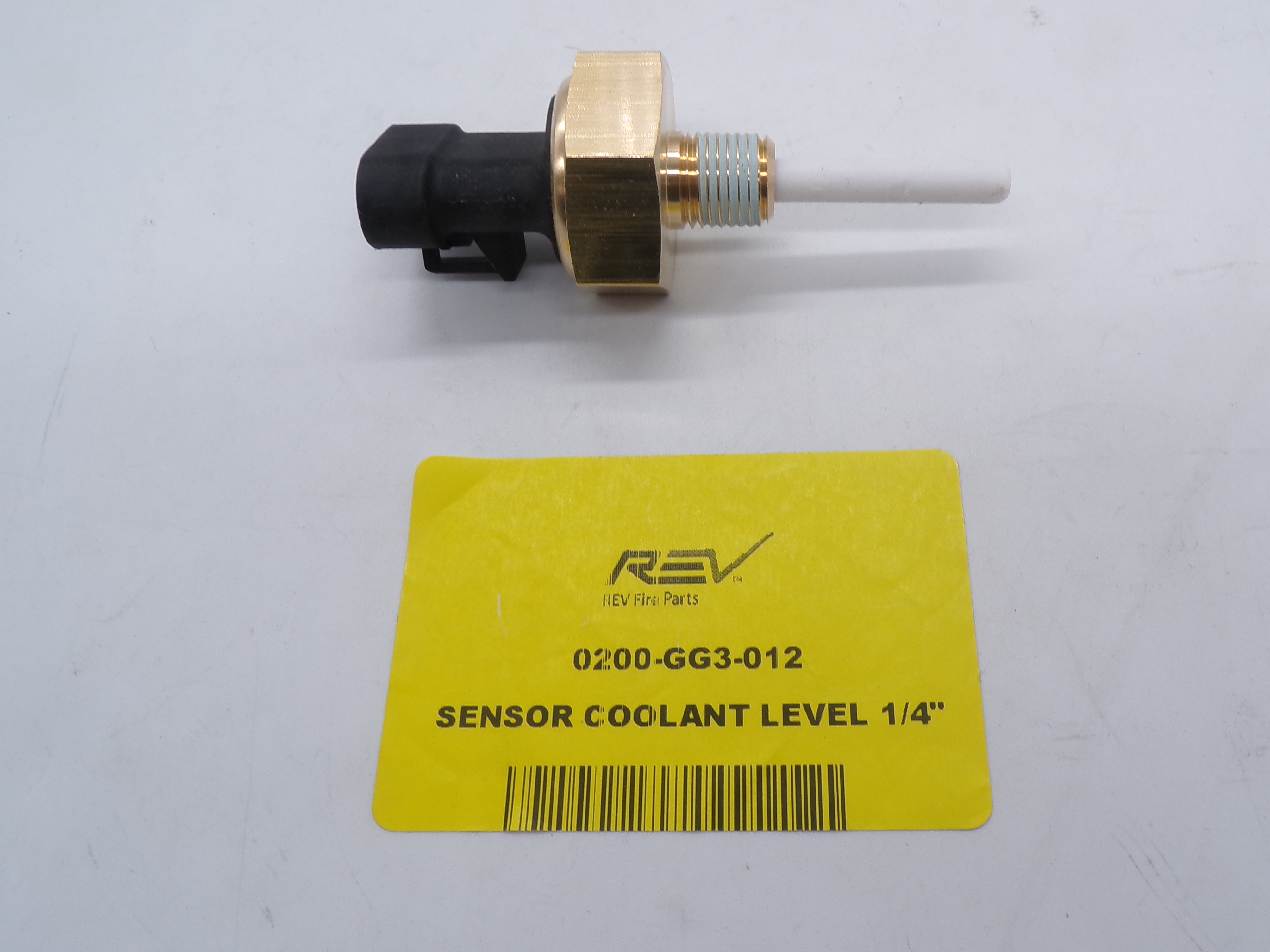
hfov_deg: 58.2
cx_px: 716
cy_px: 437
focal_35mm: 31
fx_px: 1137
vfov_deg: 45.4
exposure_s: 1/70
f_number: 4.4
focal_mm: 4.3
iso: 100
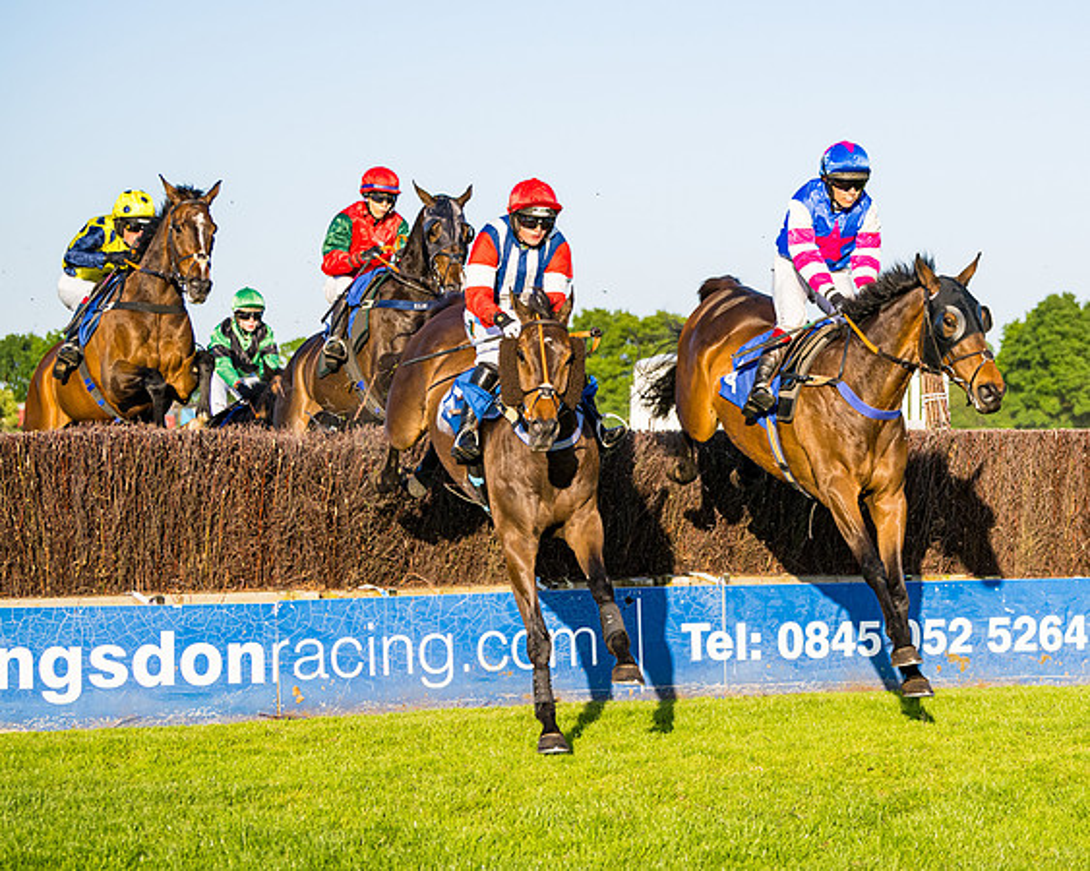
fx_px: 3708
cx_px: 945
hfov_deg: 16.5
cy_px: 469
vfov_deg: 13.4
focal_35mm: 115
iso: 400
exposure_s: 1/2500
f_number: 4
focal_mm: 70
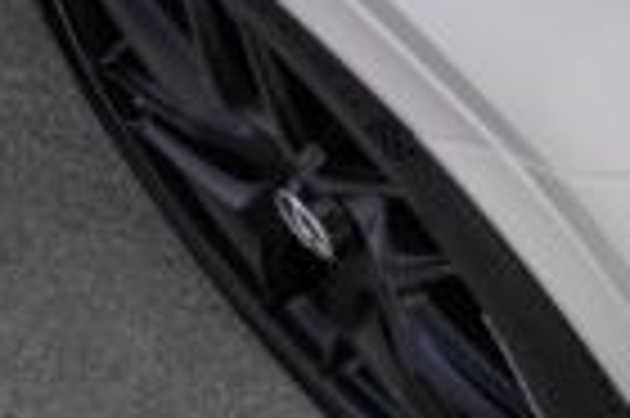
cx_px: 1386
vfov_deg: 4.2
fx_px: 5593
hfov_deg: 6.2
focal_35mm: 320
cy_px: -530
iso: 31
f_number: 11
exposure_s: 1/13
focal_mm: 70
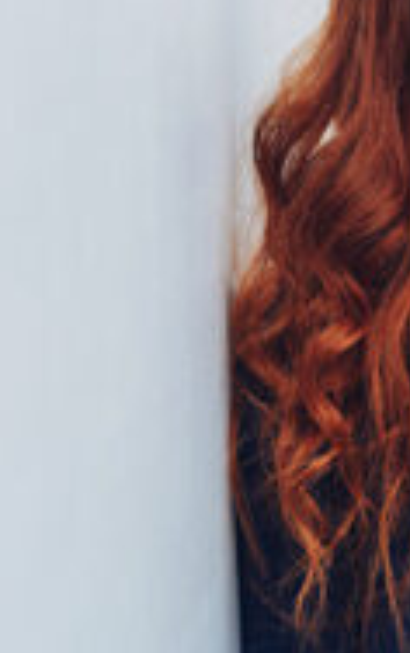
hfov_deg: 6.5
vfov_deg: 10.3
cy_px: 198
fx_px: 3618
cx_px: 308
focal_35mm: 203
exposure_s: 1/640
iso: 100
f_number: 2.5
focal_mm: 55
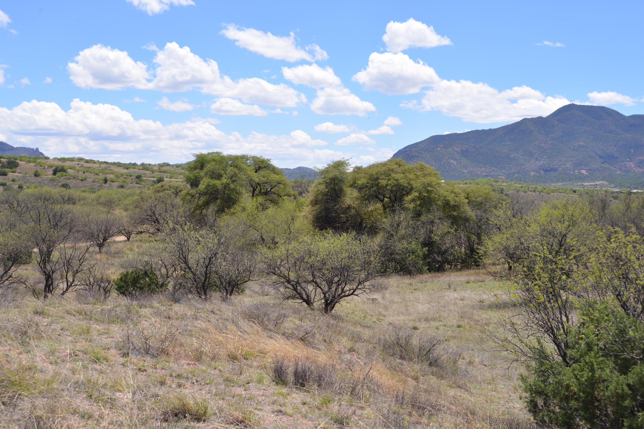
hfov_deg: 43.6
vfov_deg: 29.9
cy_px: 214
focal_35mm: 45
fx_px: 805
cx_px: 322
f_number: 10
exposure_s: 1/200
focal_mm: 45
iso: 100
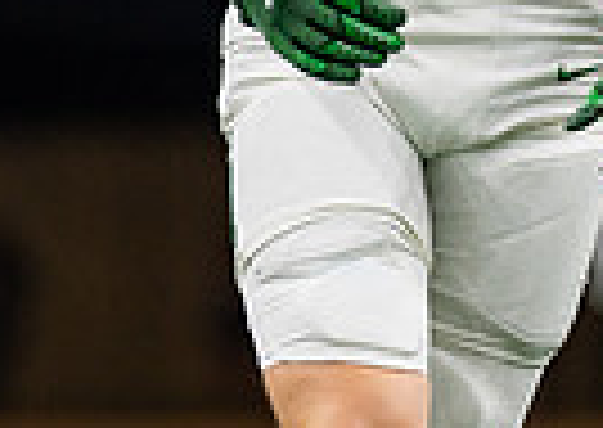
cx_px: 500
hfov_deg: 3.2
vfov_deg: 2.3
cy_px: -342
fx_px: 10813
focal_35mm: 633
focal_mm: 135
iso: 640
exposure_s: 1/1000
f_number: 1.8
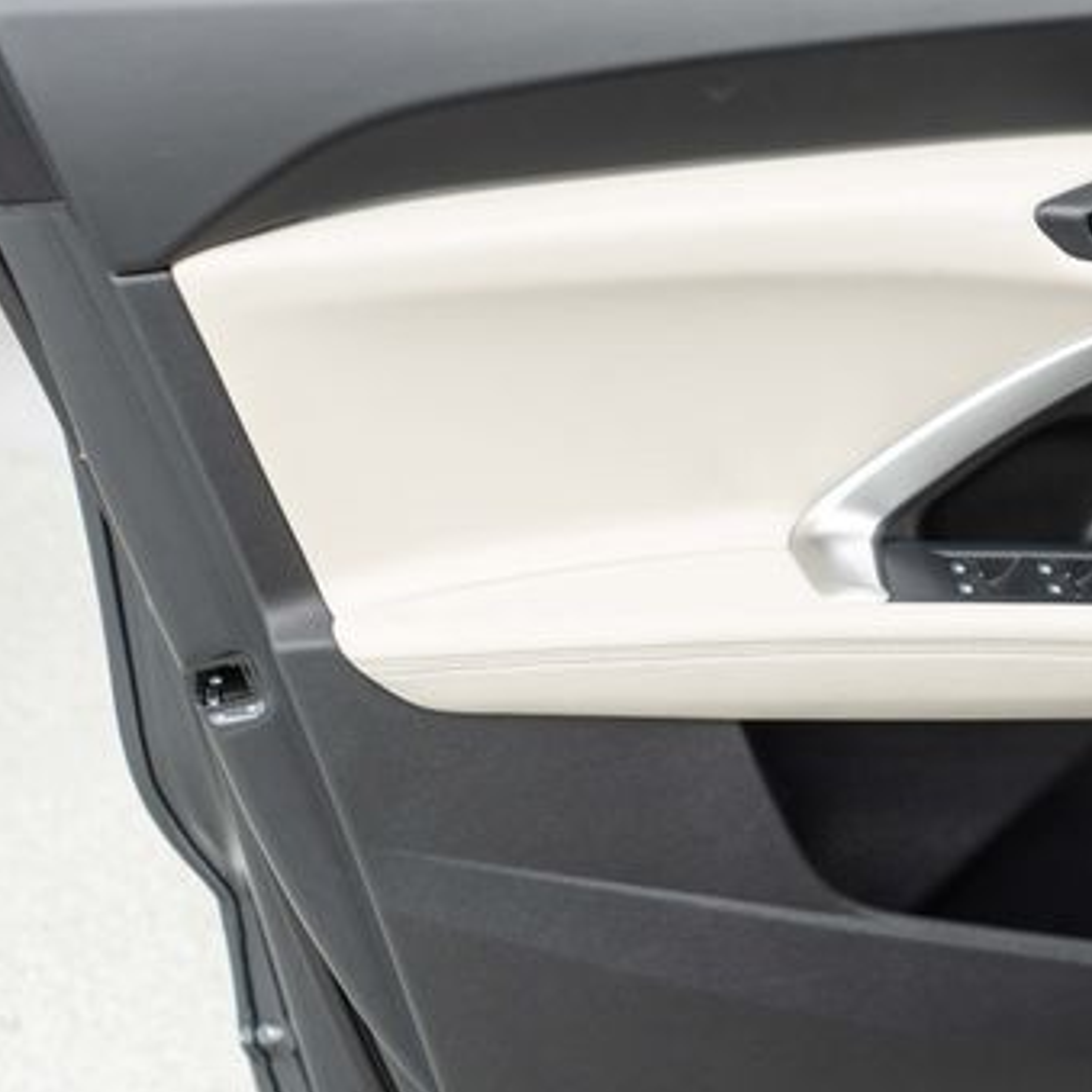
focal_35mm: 45
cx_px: 950
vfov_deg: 37.5
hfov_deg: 35.7
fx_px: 1606
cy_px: 620
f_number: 3.2
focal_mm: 28
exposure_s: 1/50
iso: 640
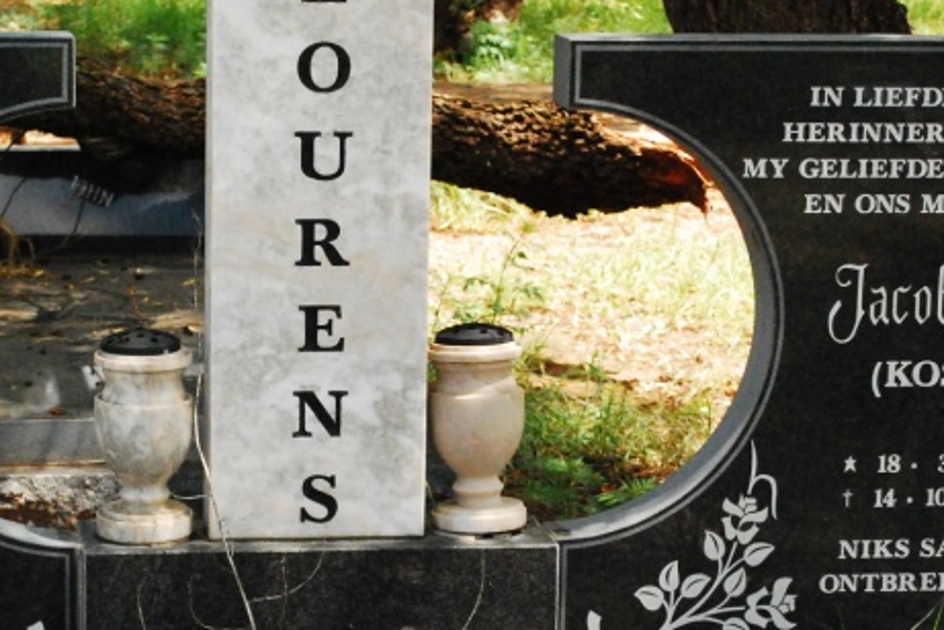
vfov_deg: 11.4
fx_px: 3149
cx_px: 321
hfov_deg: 17.0
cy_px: 400
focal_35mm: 120
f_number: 5.3
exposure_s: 1/2500
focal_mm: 36
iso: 1600
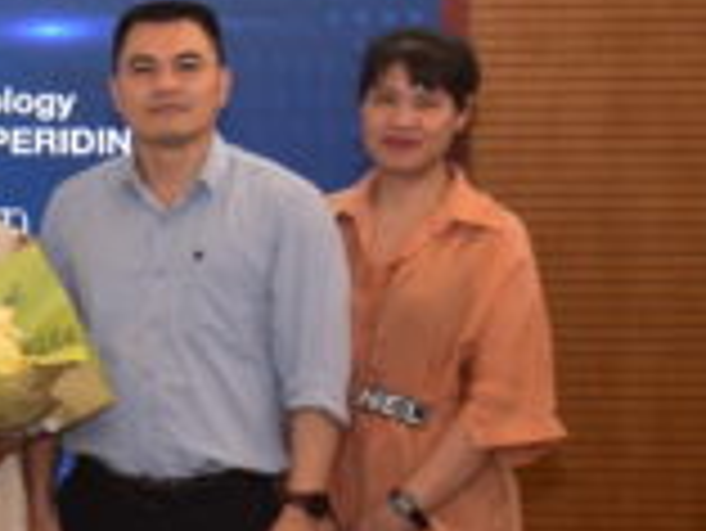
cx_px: -524
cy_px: 184
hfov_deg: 9.0
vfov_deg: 7.0
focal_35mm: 211
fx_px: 4307
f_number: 4.5
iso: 1600
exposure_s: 1/100
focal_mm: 62
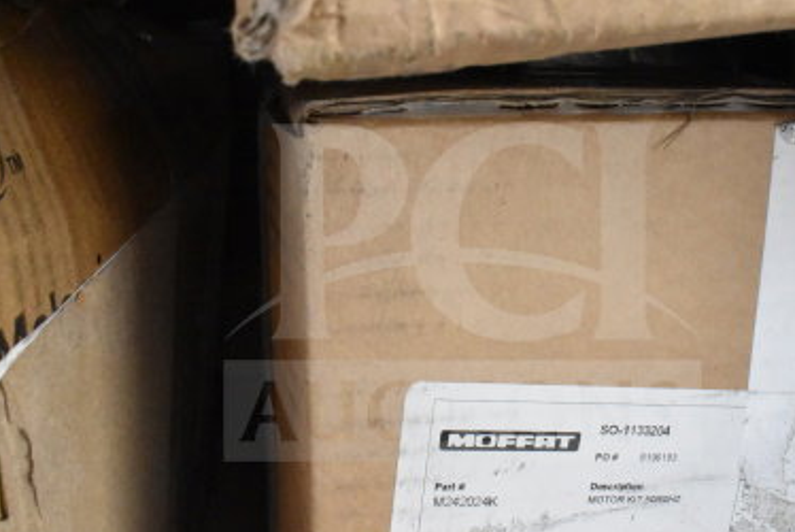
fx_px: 972
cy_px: 293
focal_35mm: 44
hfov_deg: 44.3
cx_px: 461
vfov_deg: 30.5
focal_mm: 18
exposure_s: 1/640
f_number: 13
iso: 6400
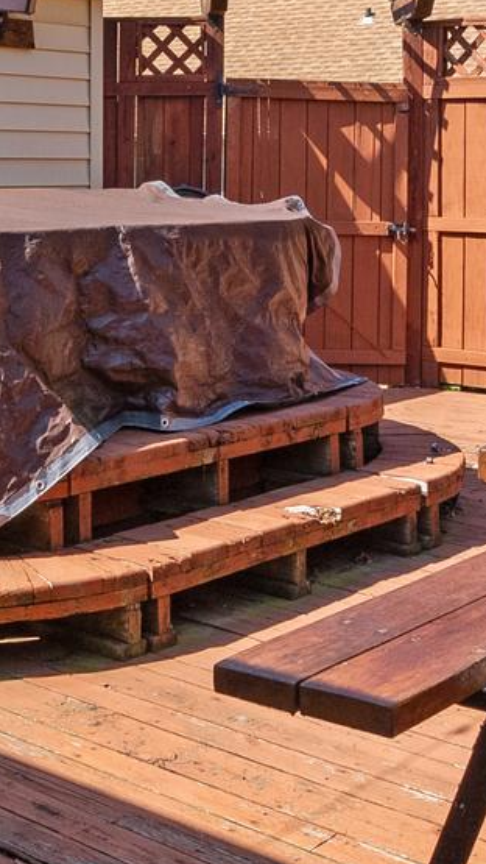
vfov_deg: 33.1
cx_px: 73
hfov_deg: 19.2
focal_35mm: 62
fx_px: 1419
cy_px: 200
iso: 640
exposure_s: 1/400
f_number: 11
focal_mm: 16
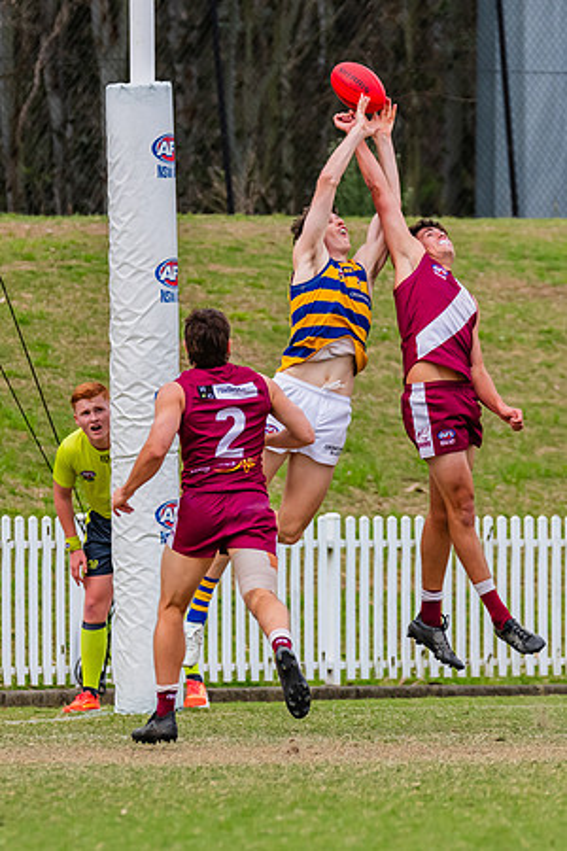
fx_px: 13406
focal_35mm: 568
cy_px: 318
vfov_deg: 3.6
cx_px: 315
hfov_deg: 2.4
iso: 800
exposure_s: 1/1250
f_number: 7.1
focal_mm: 290
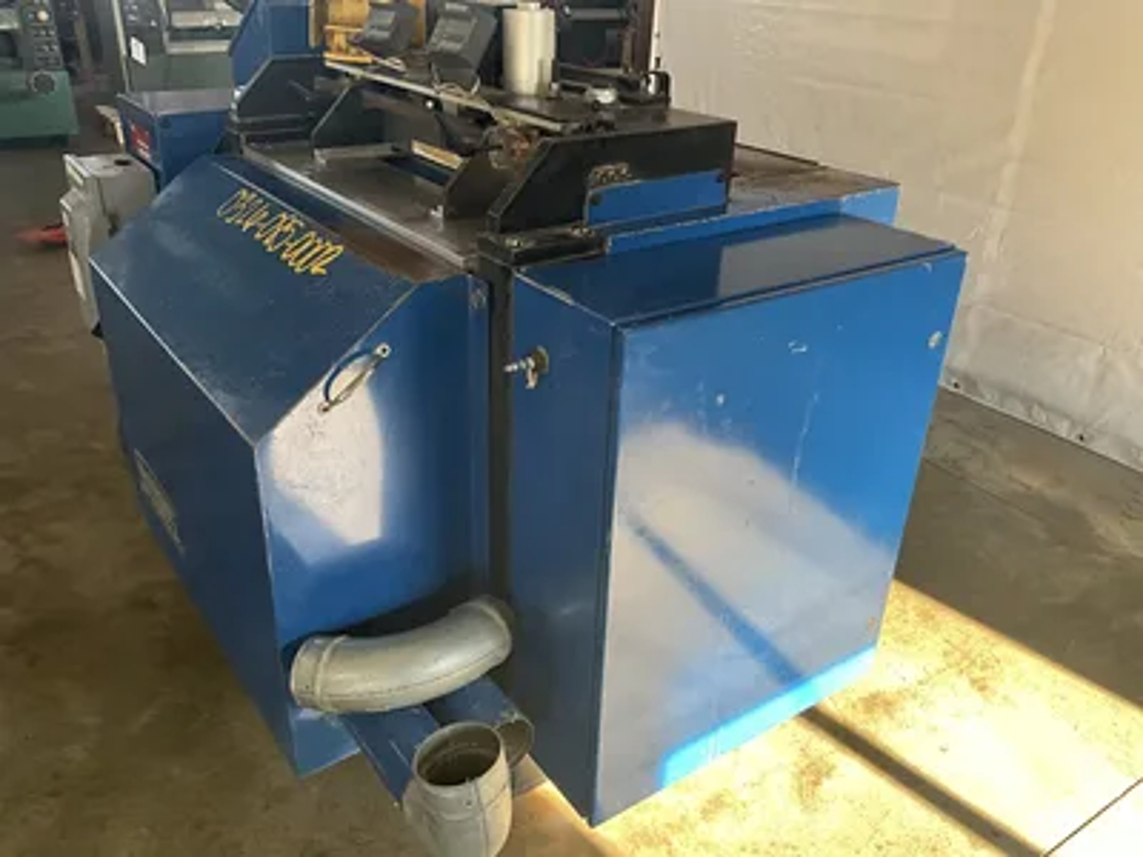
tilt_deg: -26.9
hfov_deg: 61.7
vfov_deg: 48.2
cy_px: 428
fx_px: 958
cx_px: 572
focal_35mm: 29
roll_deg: -1.4
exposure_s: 1/108
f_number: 1.8
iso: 64
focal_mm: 3
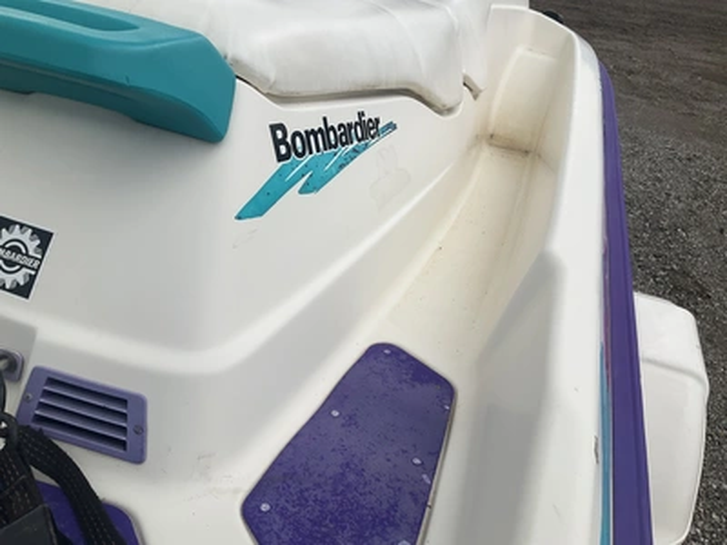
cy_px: 272
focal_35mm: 29
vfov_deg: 48.2
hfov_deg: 61.7
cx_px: 364
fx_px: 609
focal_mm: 3
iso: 25
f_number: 1.8
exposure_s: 1/2427
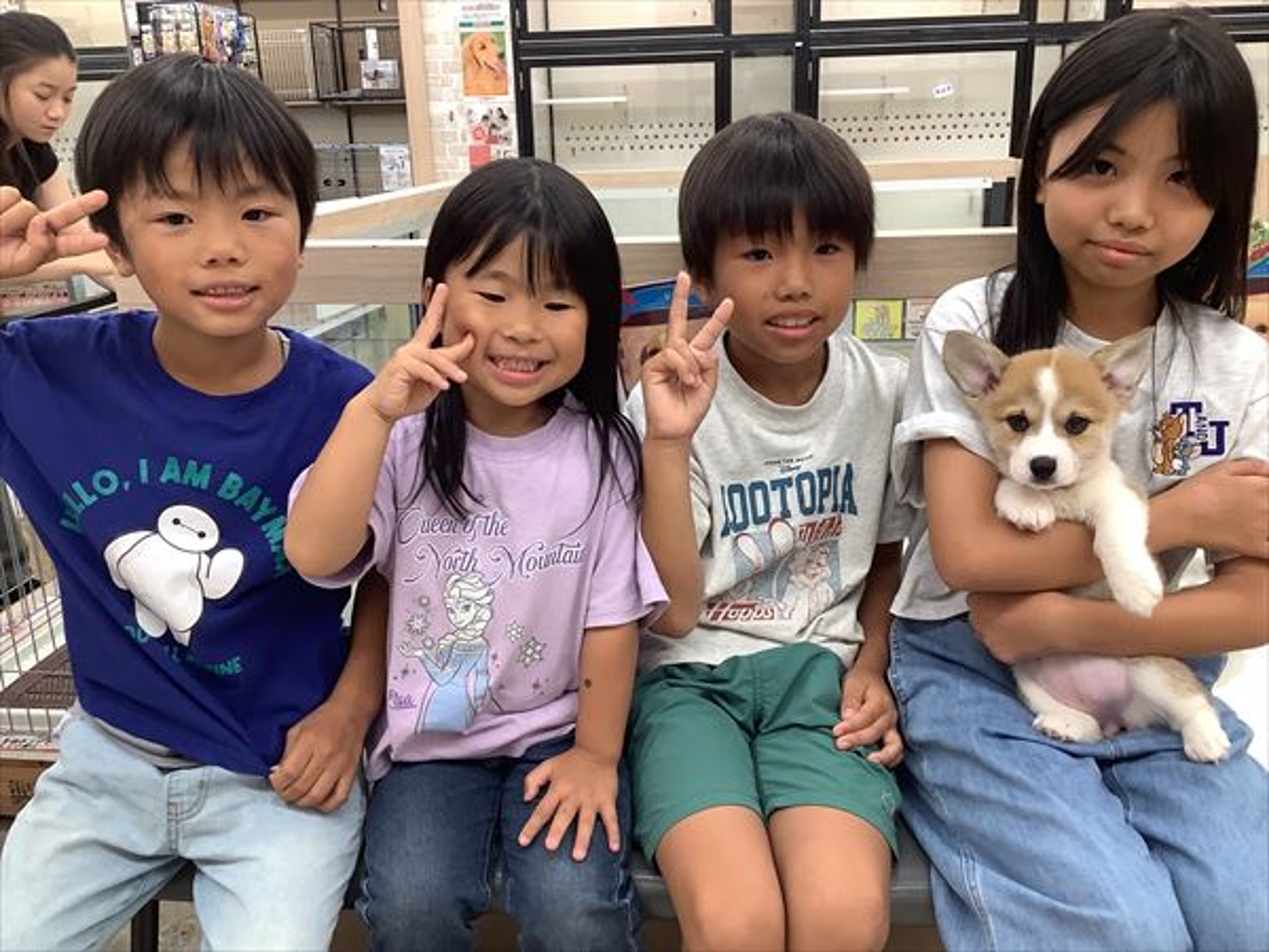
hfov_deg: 58.4
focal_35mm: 31
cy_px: 476
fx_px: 1136
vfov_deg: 45.4
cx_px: 634
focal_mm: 3.3
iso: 100
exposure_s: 1/50
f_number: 2.4
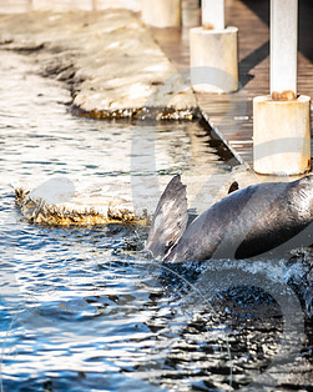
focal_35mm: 242
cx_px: 172
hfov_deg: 6.4
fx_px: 2804
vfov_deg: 8.0
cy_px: 277
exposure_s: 1/500
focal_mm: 180
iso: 200
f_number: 2.8
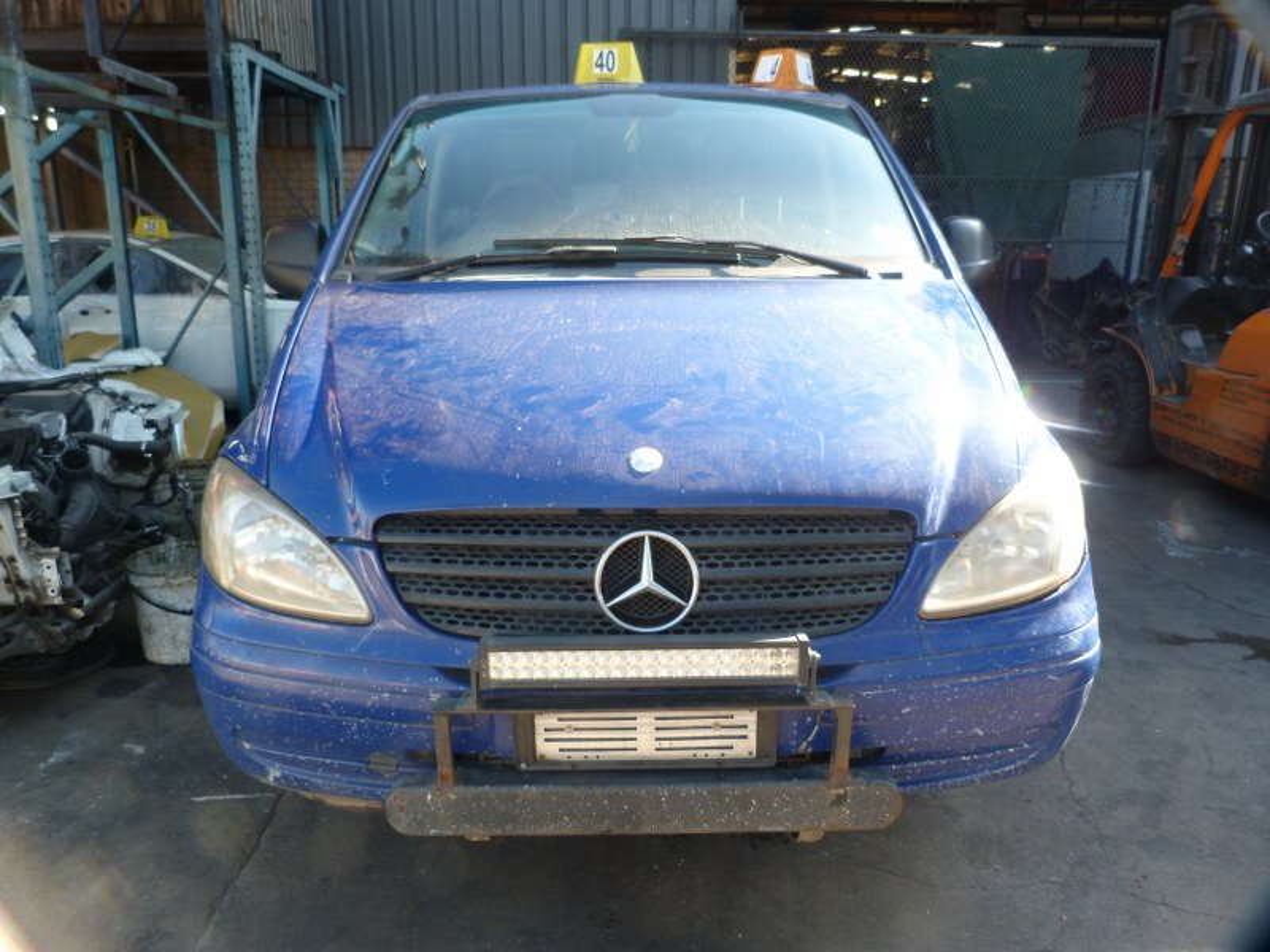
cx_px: 635
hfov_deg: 69.4
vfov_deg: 54.9
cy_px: 476
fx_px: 917
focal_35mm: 25
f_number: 2.8
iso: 80
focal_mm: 4.5
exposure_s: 1/80
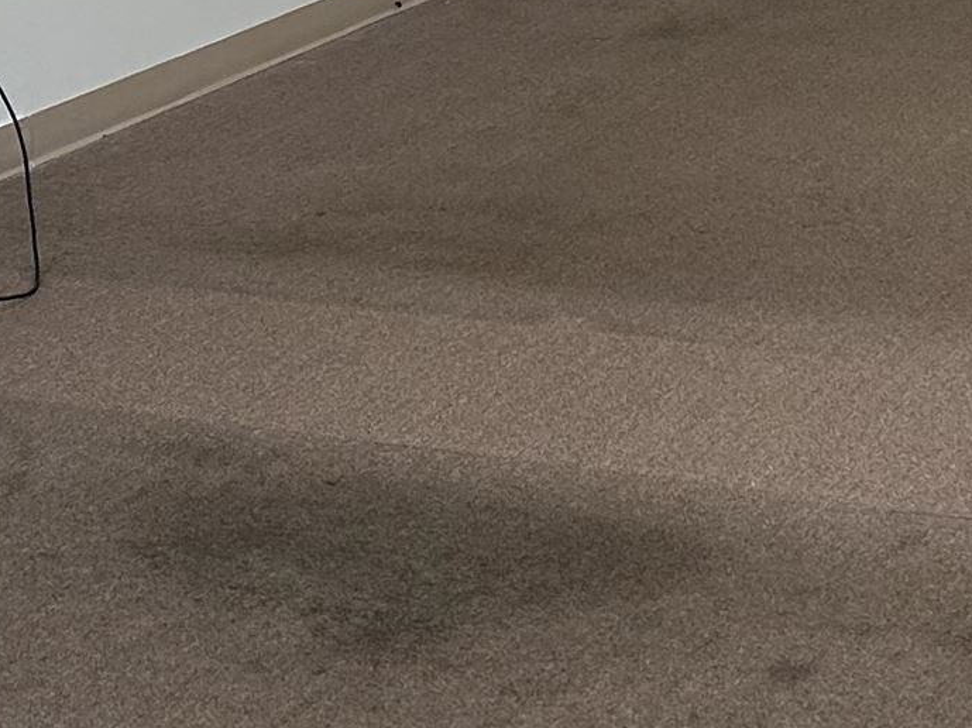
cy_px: -310
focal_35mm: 116
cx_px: 684
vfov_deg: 12.2
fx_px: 3256
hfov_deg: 16.9
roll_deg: +2.1
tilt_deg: -8.0
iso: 64
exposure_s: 1/145
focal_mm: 5.7
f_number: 1.5
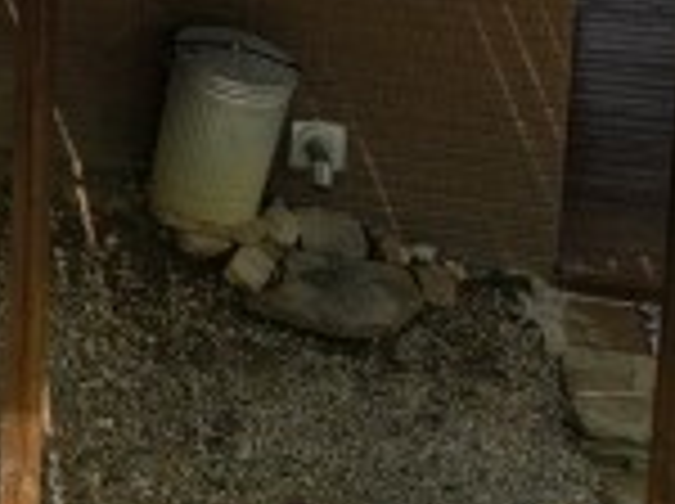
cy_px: -727
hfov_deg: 10.6
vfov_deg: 8.3
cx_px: -850
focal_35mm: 164
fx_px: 3193
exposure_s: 1/1000
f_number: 2.8
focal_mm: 12.3
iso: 110
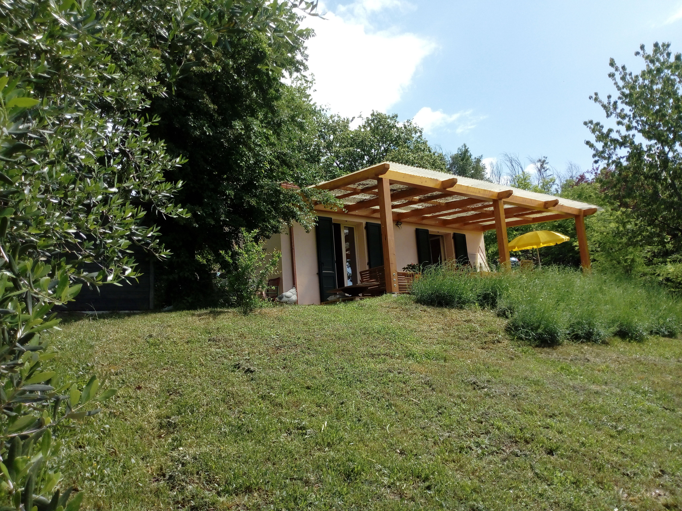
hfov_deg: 65.3
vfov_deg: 51.4
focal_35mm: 27
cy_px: 256
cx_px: 341
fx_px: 532
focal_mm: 3.5
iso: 121
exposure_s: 1/1961
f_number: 2
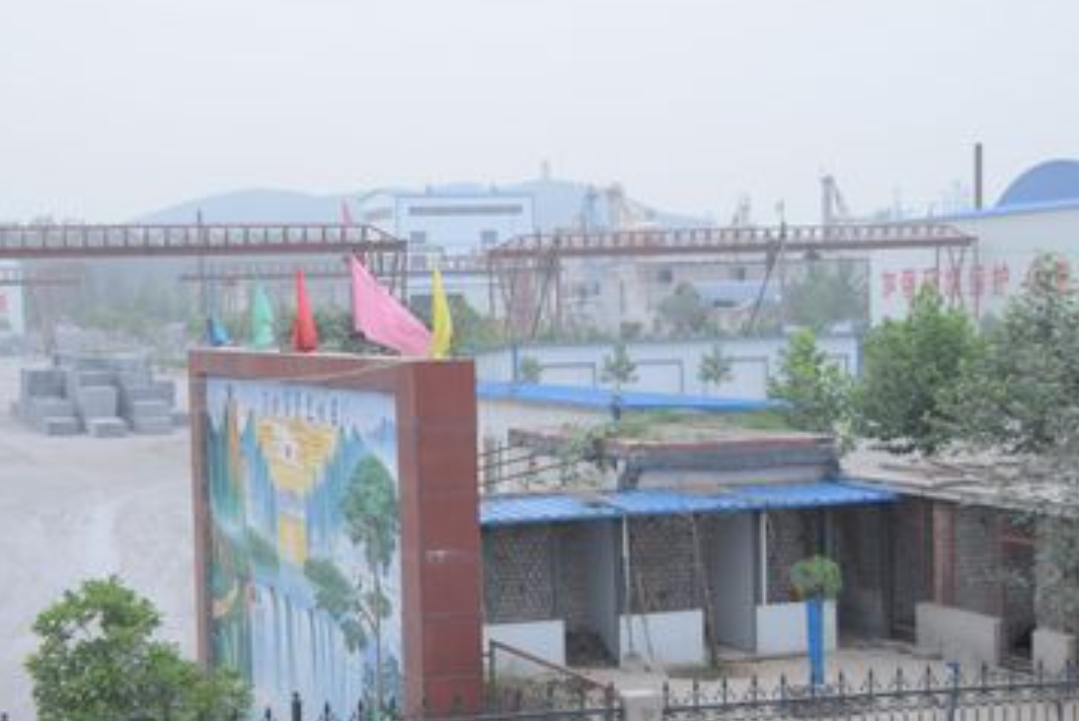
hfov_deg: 26.6
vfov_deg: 17.9
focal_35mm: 76
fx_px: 2279
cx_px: 407
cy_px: 435
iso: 800
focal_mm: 36
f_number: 4.5
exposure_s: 1/60
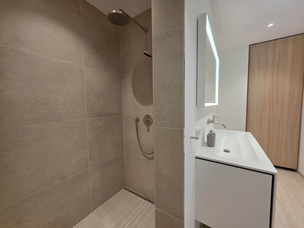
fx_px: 114
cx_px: 152
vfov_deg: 89.9
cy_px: 114
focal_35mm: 13
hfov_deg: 106.2
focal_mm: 2.2
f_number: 1.9
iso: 125
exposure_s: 1/100
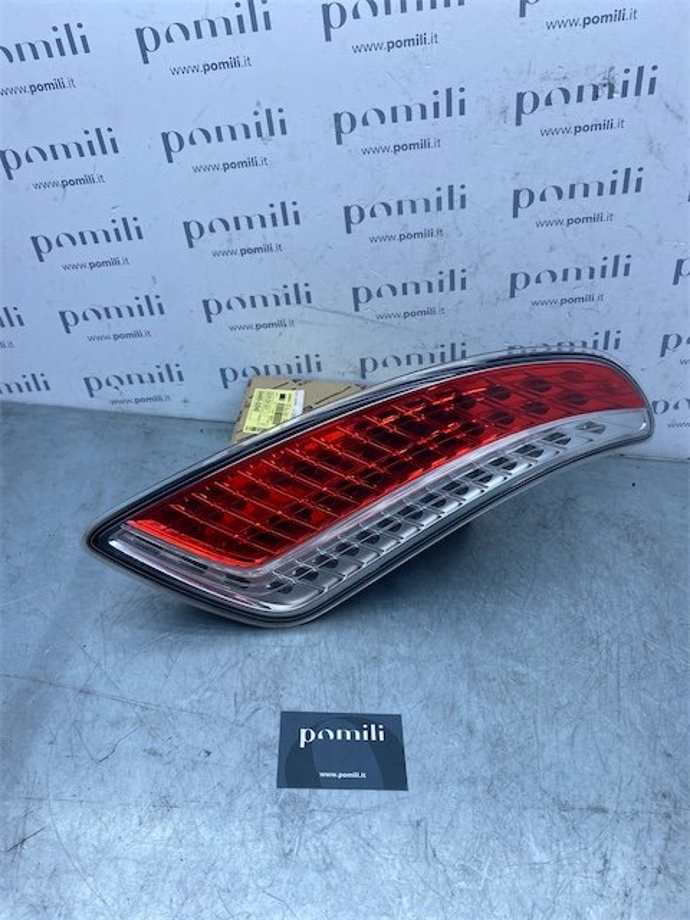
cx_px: 345
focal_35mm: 26
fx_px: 691
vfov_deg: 67.3
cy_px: 460
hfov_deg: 53.1
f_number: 1.8
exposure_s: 1/990
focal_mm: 4.25
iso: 32
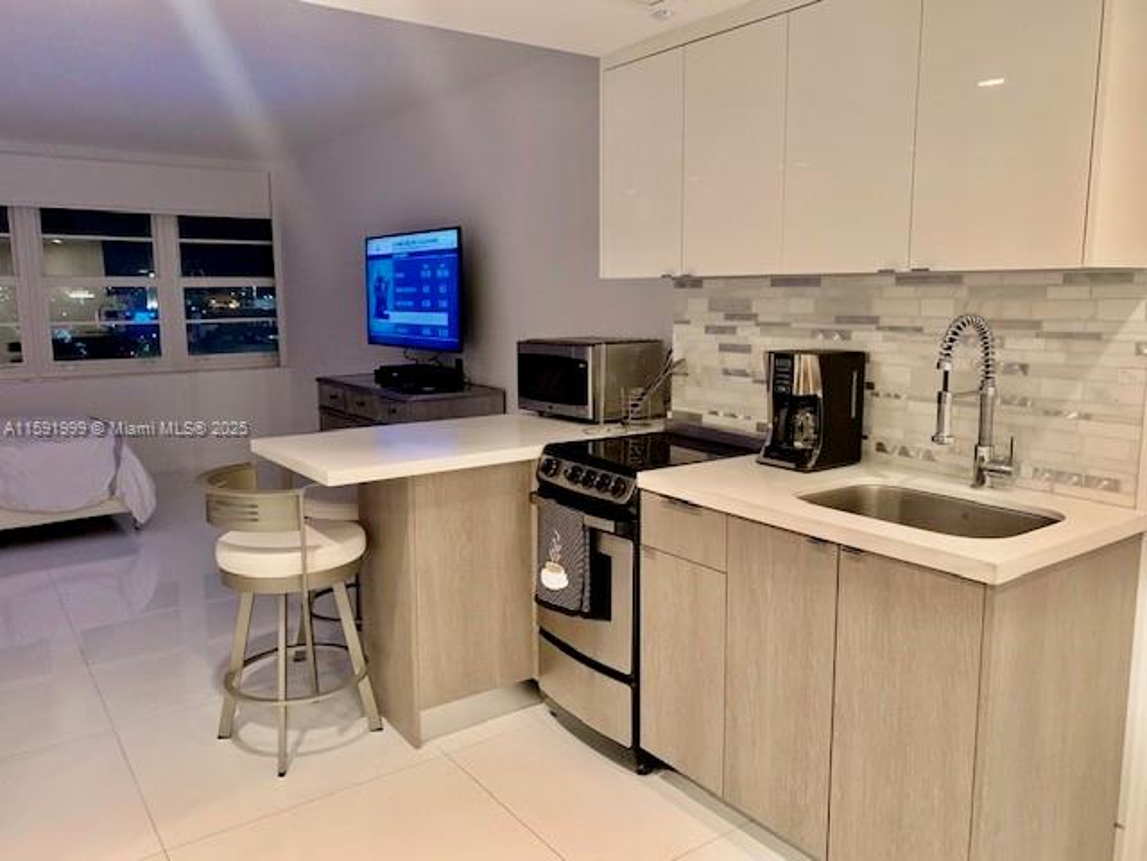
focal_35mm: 26
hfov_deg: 67.3
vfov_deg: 53.1
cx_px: 574
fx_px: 862
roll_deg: +0.6
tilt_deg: -7.7
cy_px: 430
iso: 400
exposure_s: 1/30
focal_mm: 4.25
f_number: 1.8
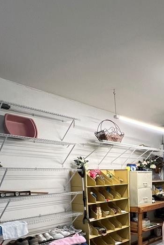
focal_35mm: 31
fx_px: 212
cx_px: 173
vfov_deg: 55.2
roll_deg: -0.9
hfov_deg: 36.8
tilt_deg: -8.8
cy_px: 203
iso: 250
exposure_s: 1/120
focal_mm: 1.57
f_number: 1.8
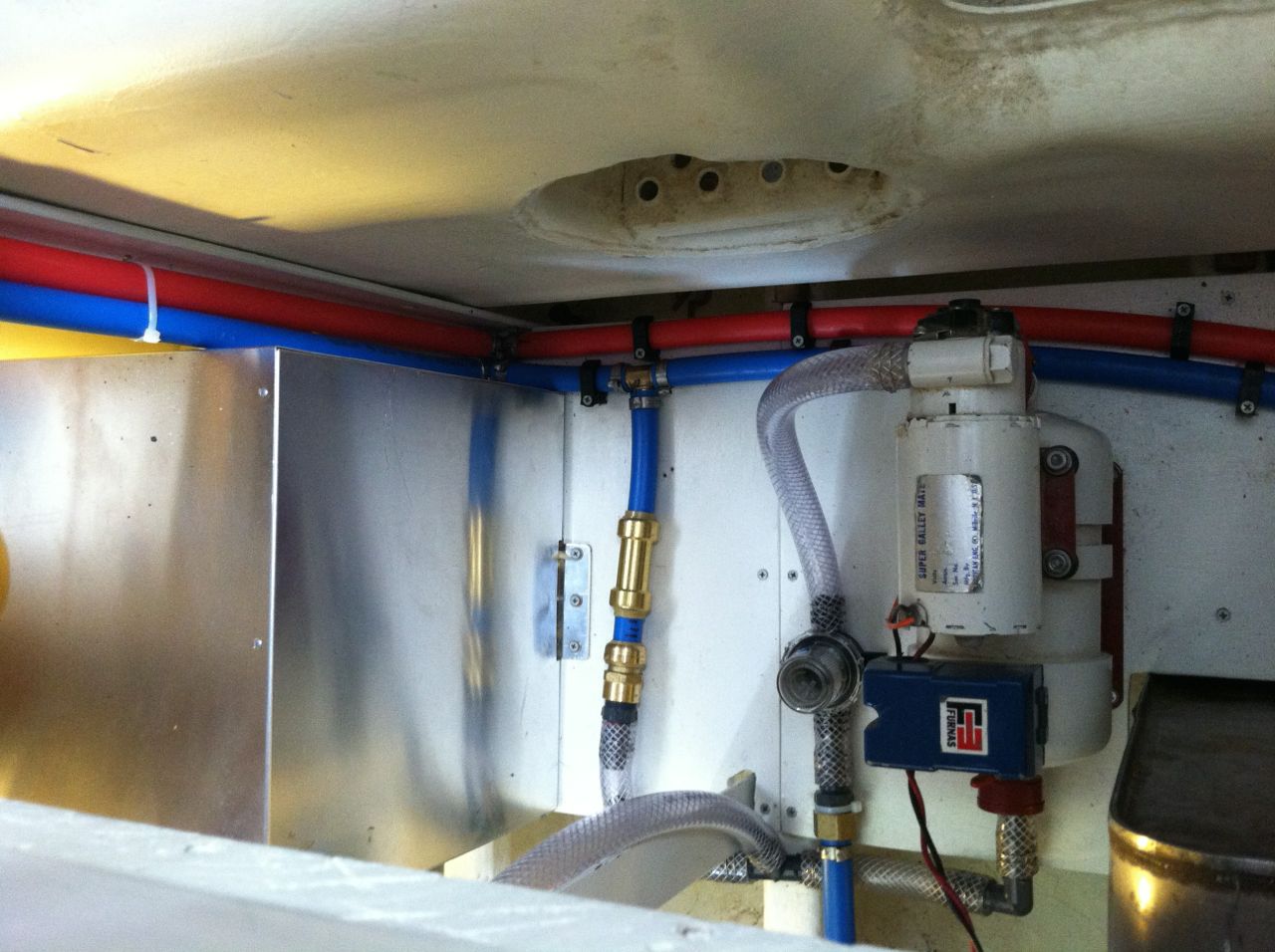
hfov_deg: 52.7
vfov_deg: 40.6
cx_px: 638
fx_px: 1287
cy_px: 476
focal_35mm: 35
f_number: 2.8
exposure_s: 1/15
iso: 250
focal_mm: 3.85
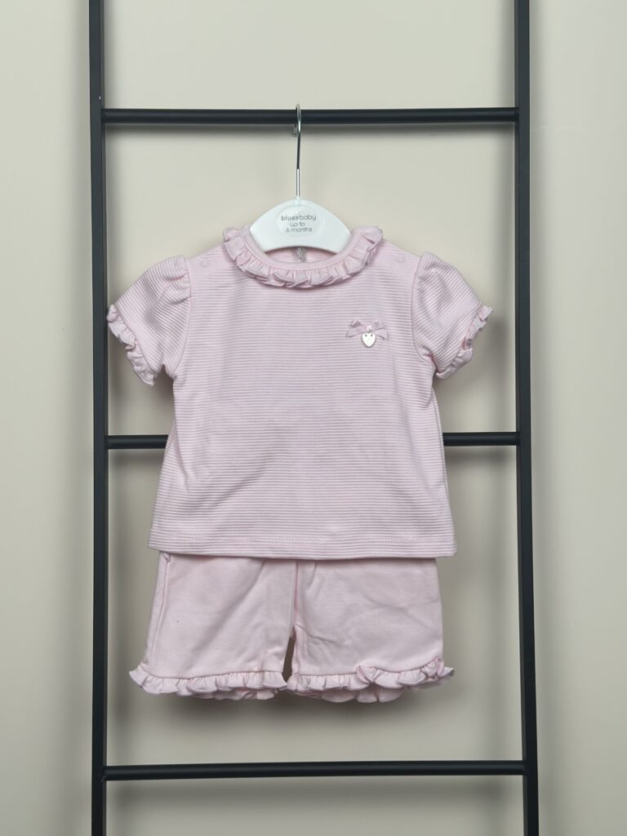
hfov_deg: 30.3
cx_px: 314
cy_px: 418
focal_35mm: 48
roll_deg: -0.1
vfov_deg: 39.7
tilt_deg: -1.0
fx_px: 1159
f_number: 1.78
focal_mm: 6.86
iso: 80
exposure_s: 1/373
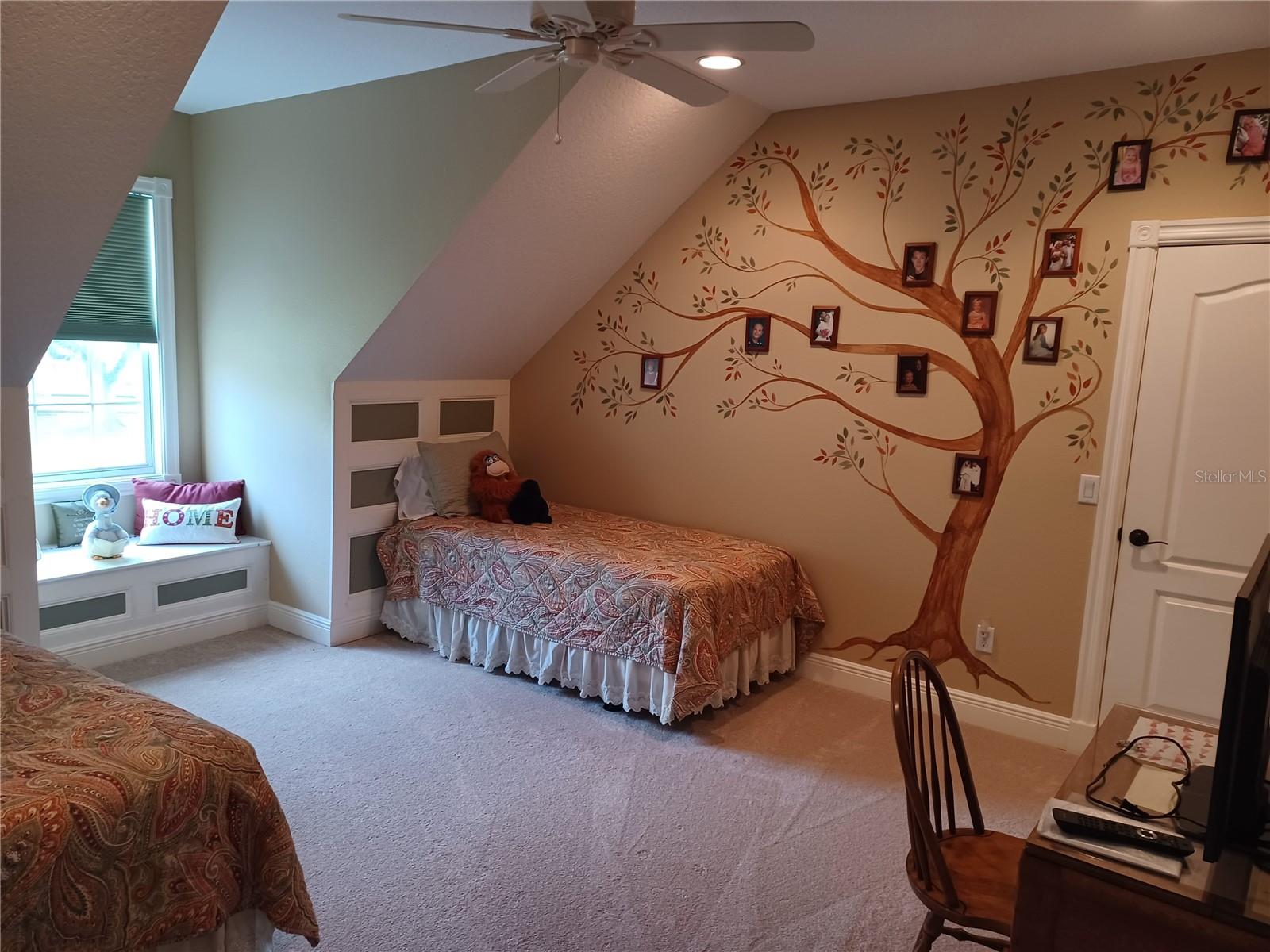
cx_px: 635
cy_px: 476
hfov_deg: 69.4
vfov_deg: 54.9
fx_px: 917
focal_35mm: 25
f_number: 1.8
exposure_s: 1/30
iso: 320
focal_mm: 4.6
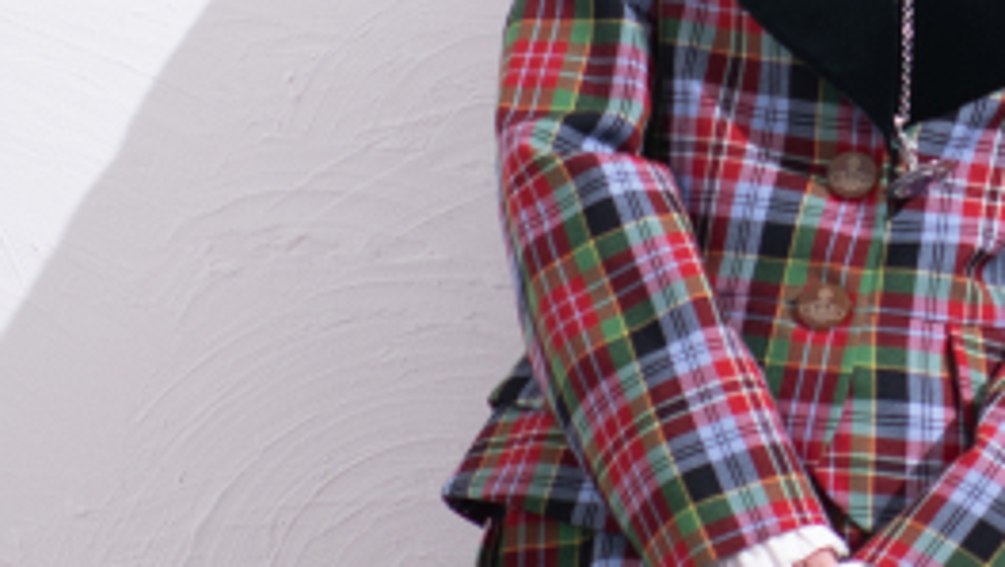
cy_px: -30
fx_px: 6348
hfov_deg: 8.9
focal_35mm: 238
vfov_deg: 5.1
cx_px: 1203
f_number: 2
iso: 200
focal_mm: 50
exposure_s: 1/100
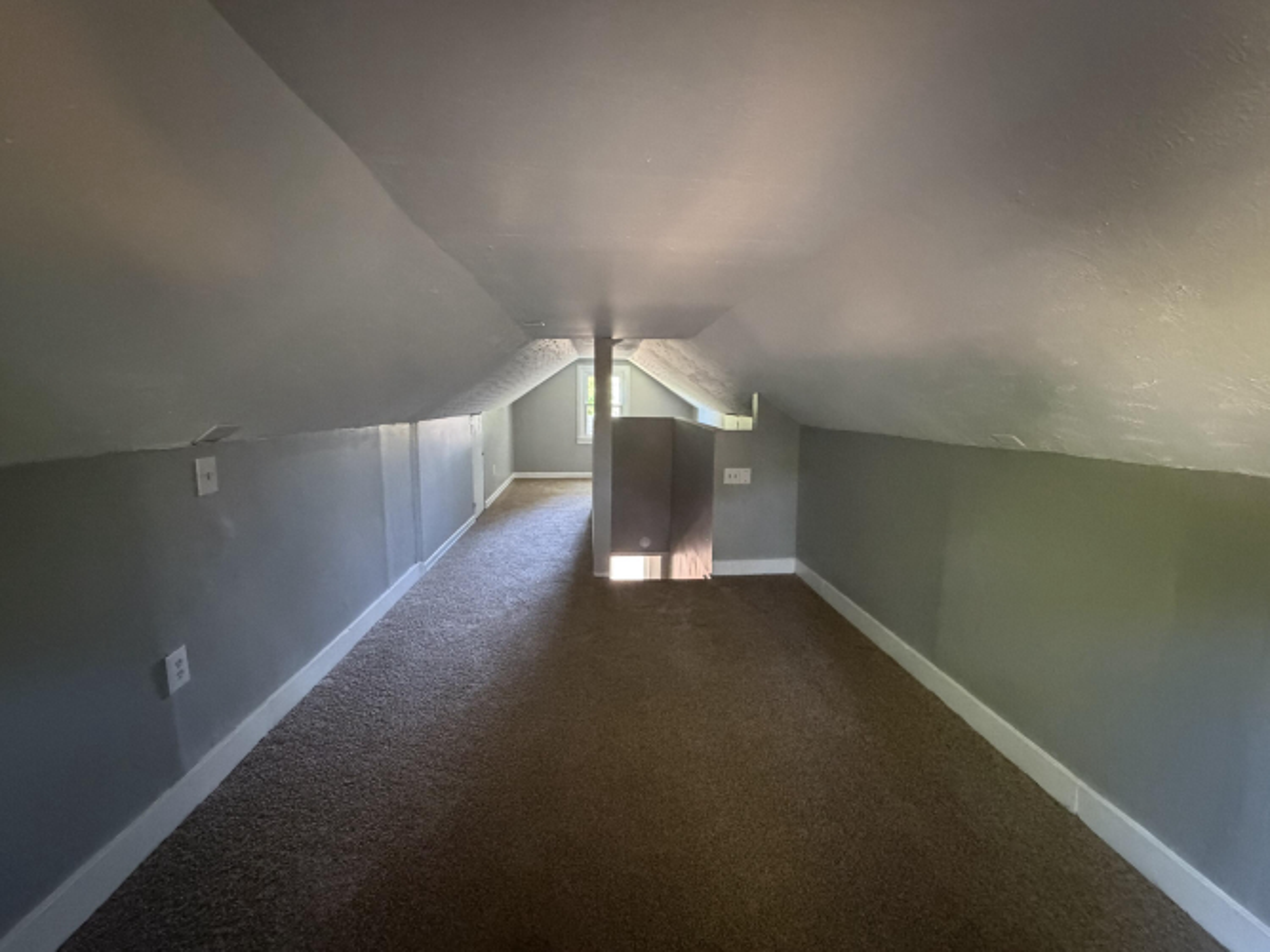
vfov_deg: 85.7
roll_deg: +0.9
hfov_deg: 102.1
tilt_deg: -8.1
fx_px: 514
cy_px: 476
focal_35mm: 14
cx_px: 635
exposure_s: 1/44
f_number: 2.2
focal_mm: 2.22
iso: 1250
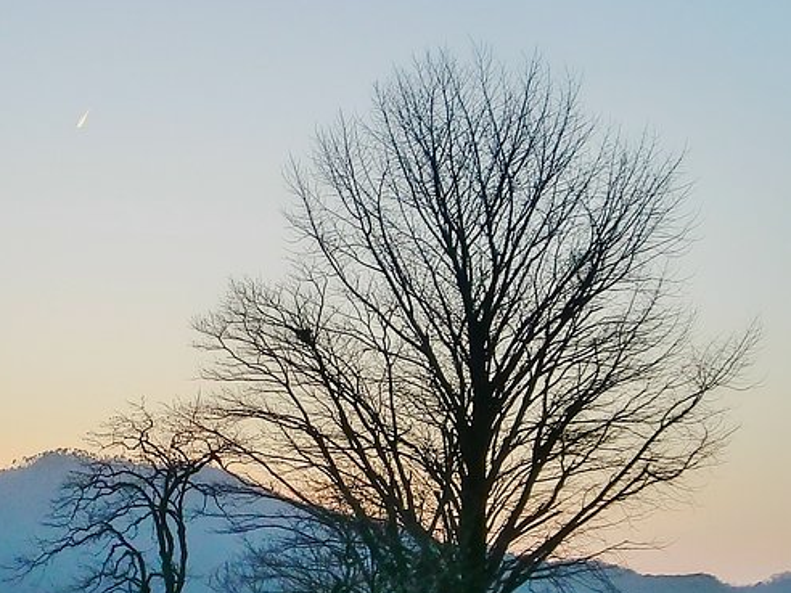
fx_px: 2285
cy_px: 458
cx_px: 268
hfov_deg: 19.6
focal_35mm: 100
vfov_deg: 14.7
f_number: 3.4
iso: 100
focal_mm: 7.91
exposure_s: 1/125
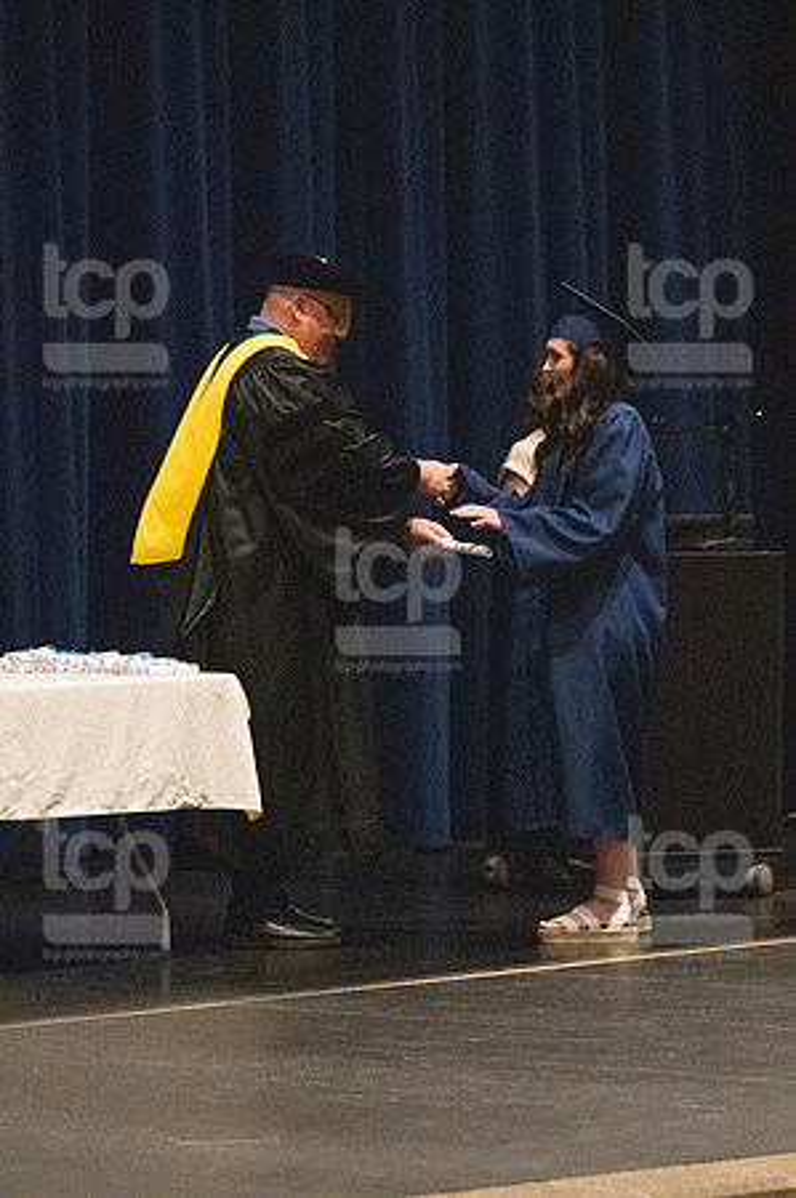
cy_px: 599
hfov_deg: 7.3
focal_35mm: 187
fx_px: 6216
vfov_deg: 11.0
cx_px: 398
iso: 10000
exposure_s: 1/400
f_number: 3.2
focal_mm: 125
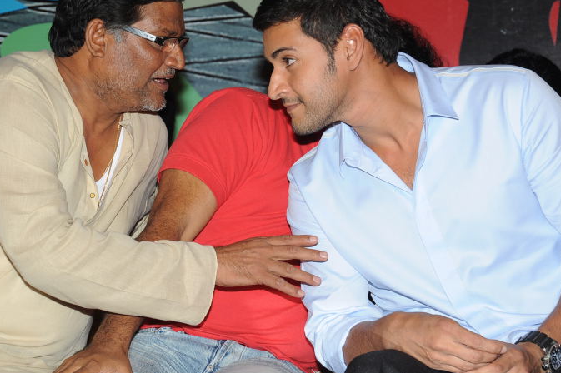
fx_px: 2134
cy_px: 177
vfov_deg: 10.0
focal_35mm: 137
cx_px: 193
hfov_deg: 15.0
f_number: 7.1
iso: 320
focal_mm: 90
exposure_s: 1/125
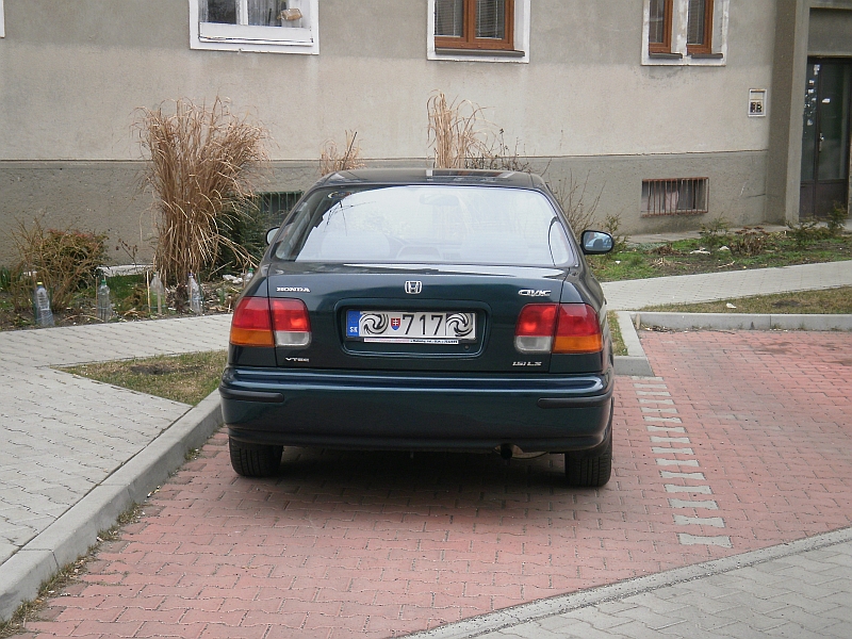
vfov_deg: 22.9
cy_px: 320
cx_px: 426
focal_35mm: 64
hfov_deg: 30.3
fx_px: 1575
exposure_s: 1/80
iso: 100
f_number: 4.4
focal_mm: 11.3
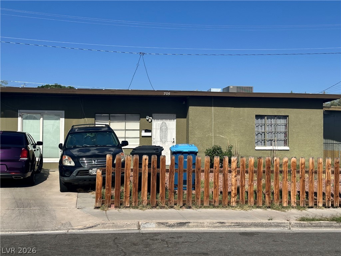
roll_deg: -0.3
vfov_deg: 30.3
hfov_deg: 39.7
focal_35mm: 48
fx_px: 473
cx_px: 170
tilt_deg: +1.4
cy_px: 128
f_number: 1.78
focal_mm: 6.86
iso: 64
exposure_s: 1/6211
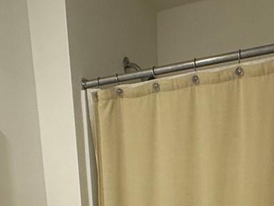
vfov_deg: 19.7
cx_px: 150
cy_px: 360
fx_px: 451
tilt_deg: -15.5
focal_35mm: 57
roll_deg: +1.5
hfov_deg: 33.7
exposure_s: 1/120
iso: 320
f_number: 2.2
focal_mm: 2.22
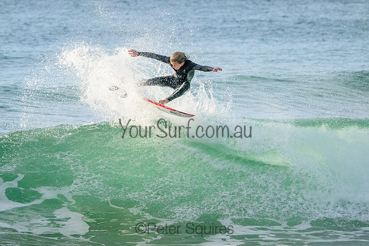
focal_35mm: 490
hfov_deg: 4.2
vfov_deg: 2.8
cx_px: 184
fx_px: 5023
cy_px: 123
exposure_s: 1/1250
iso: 4000
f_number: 11
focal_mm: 490
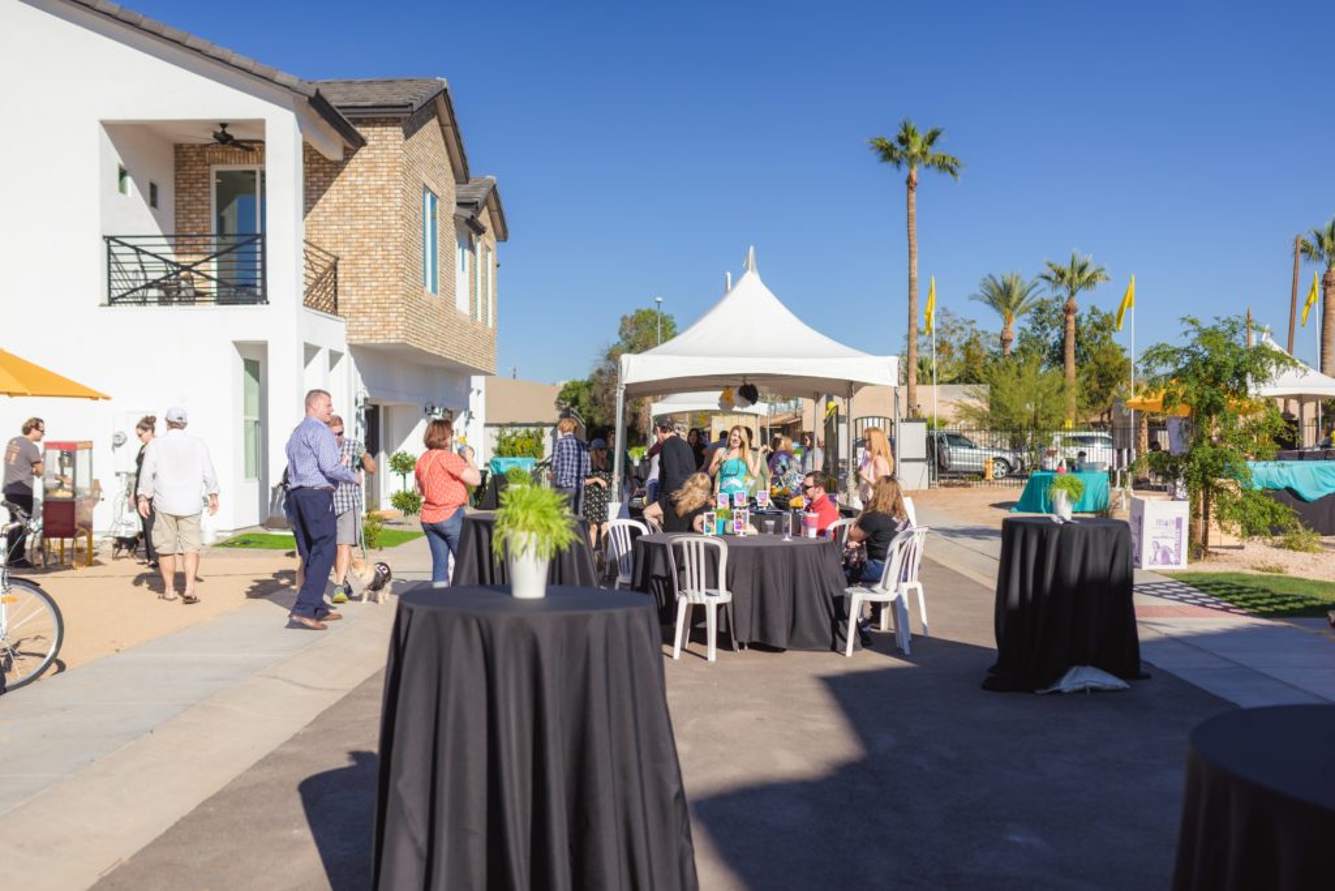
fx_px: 1298
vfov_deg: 37.9
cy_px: 446
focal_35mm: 35
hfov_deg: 54.4
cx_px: 668
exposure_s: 1/8000
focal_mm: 35
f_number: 2.2
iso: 80
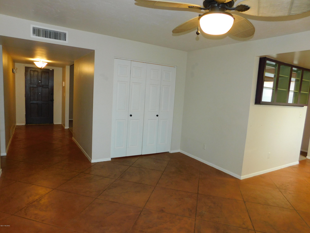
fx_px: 206
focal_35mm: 23
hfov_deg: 73.9
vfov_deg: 58.9
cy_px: 116
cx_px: 155
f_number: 3
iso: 200
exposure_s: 1/30
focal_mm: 4
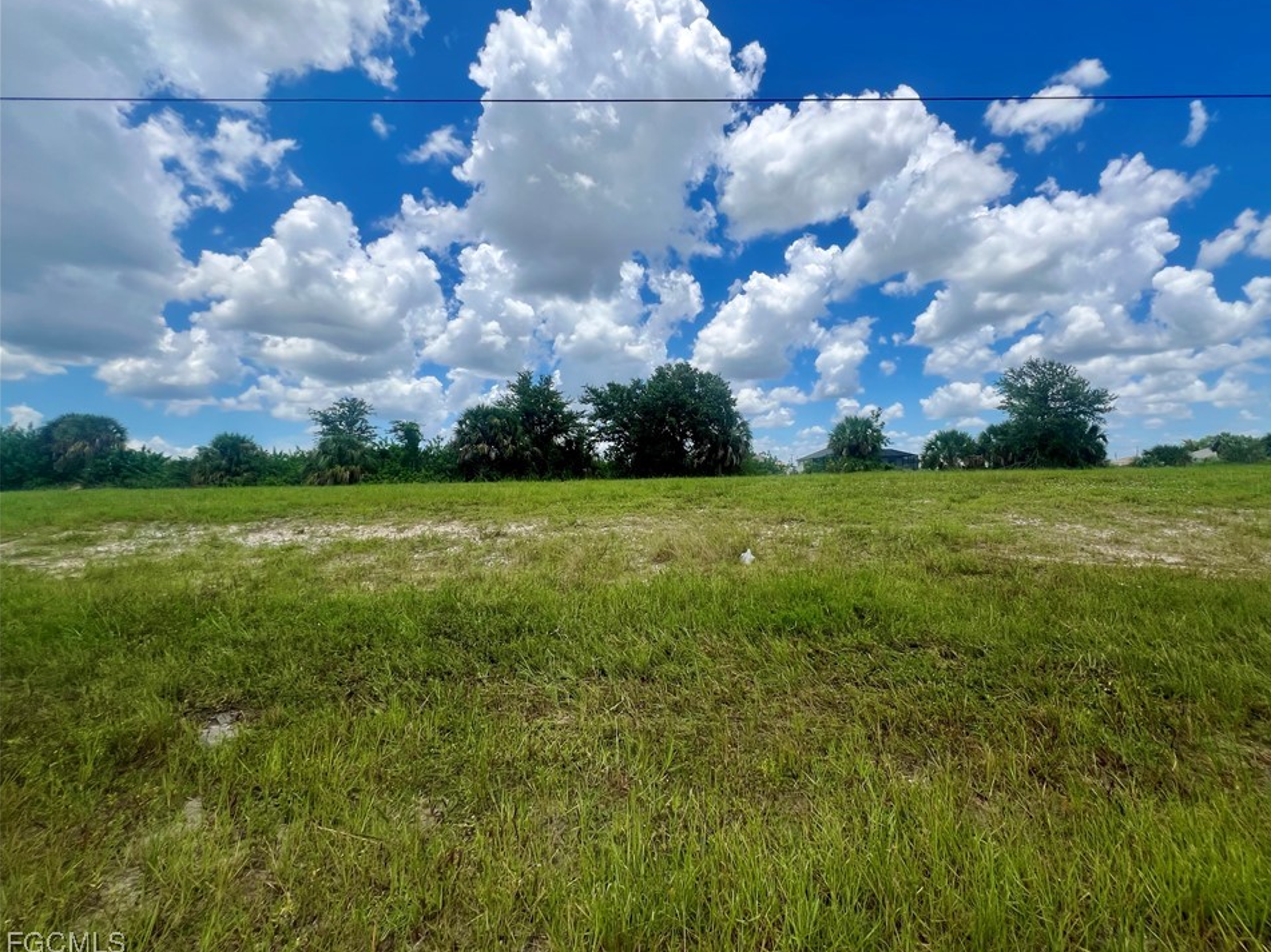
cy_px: 461
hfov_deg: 101.9
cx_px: 683
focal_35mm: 14
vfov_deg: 85.6
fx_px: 514
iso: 32
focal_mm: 1.57
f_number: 1.8
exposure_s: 1/2222
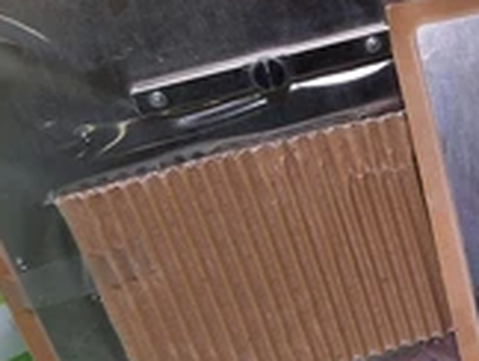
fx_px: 956
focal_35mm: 69
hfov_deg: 26.0
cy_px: 231
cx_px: 529
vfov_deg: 21.3
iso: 64
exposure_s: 1/120
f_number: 1.9
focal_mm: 2.91
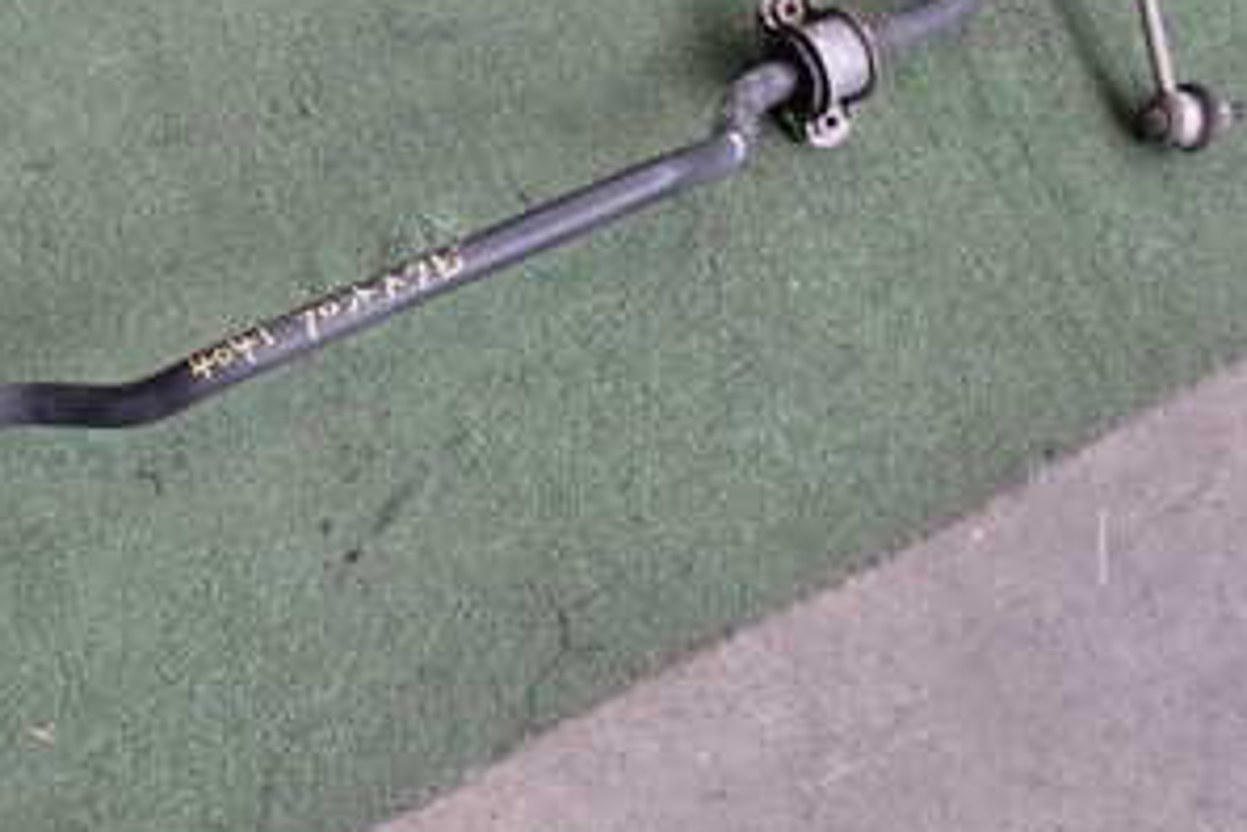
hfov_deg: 31.0
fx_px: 2182
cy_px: 252
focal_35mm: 63
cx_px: 239
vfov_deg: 21.5
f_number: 2.3
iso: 200
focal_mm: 5.4
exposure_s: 1/80
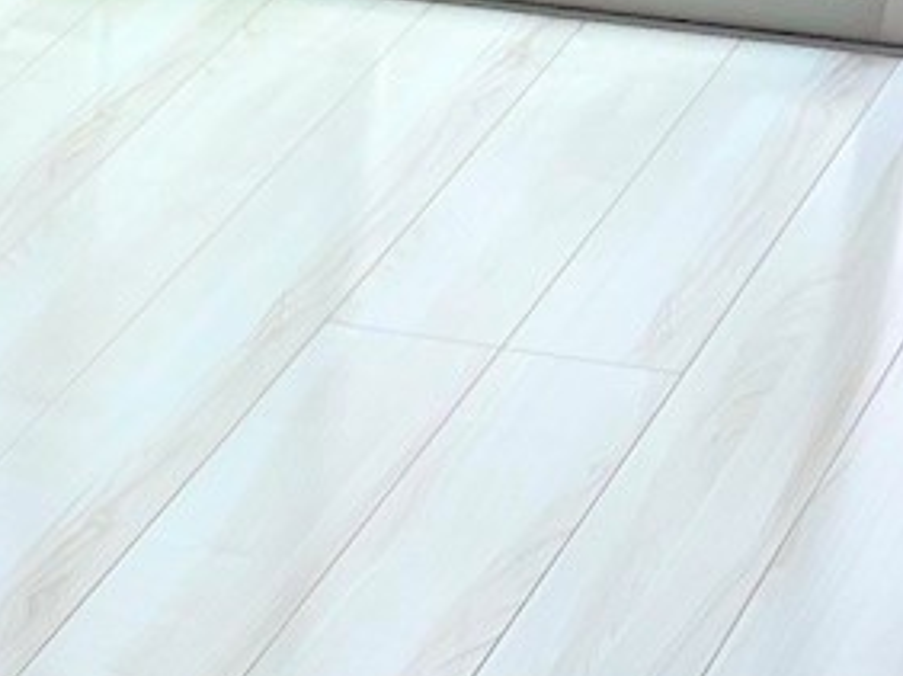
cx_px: -624
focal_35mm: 186
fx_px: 4848
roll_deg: +0.8
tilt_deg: -36.3
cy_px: 1762
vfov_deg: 7.3
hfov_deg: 10.1
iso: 64
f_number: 1.6
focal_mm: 5.1
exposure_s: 1/121
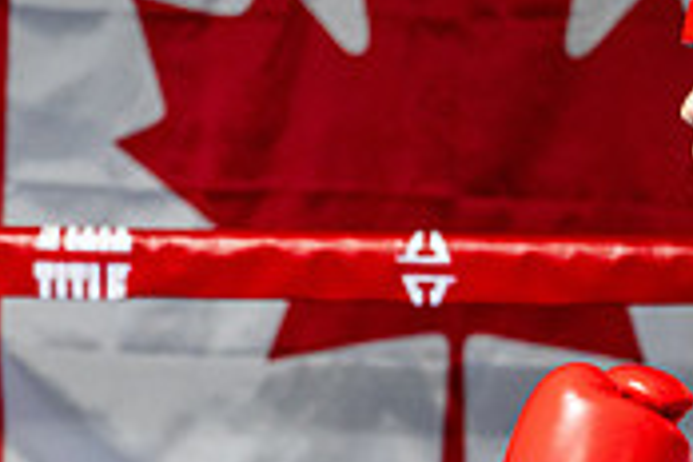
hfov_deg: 7.2
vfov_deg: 4.8
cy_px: 595
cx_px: 546
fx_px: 5467
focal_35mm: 284
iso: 4000
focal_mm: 85
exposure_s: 1/1000
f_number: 2
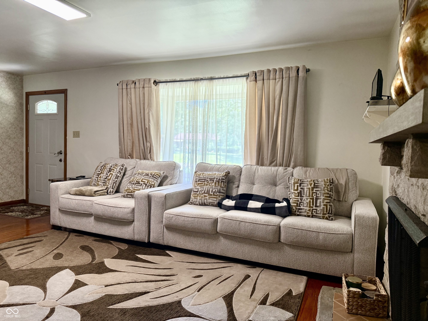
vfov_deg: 56.8
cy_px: 160
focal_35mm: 24
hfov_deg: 71.6
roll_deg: -1.9
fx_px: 297
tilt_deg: -2.2
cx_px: 214
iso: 320
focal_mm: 6.76
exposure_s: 1/120
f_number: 1.78
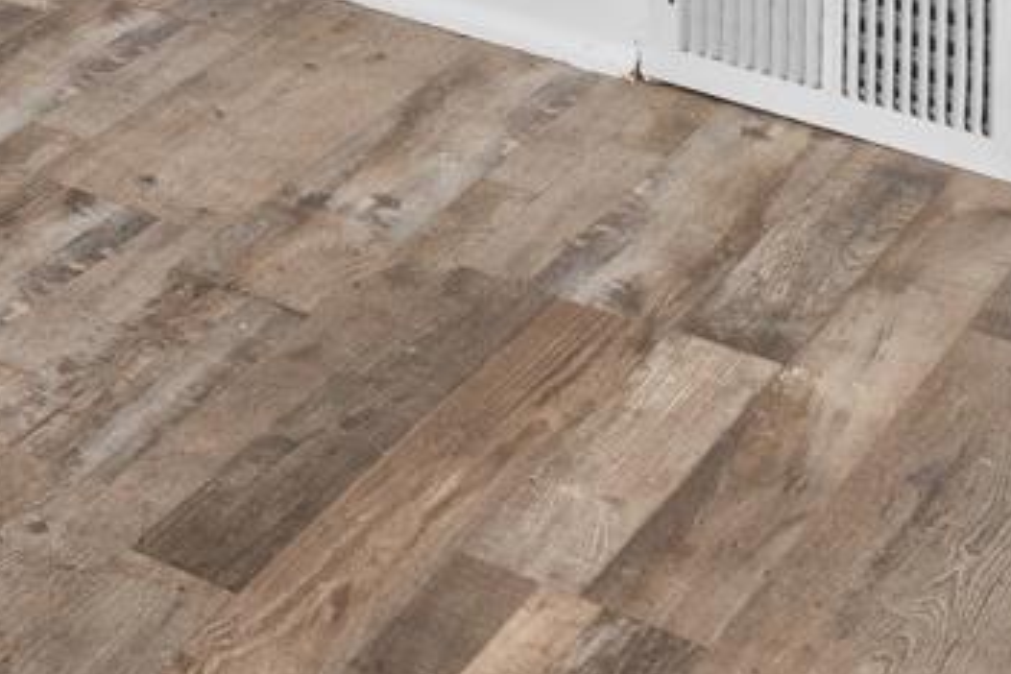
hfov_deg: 15.5
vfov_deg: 9.5
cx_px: -801
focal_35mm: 114
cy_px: -1338
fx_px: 3201
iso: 250
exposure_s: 1.3
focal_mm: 16
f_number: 8
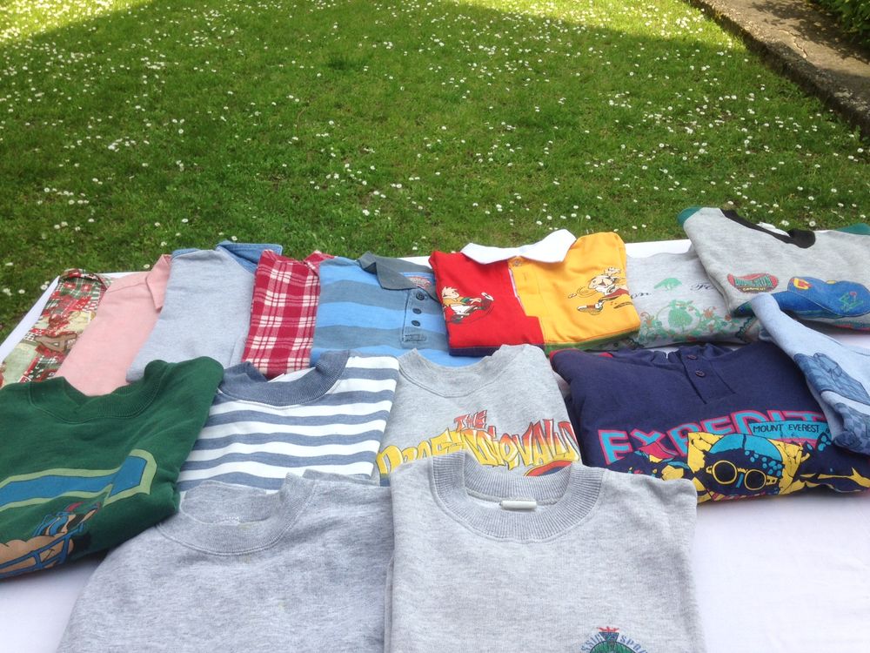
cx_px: 435
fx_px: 829
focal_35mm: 33
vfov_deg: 42.9
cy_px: 326
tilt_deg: -34.7
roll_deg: +1.0
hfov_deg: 55.4
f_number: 2.4
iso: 50
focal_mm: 4.12
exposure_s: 1/797
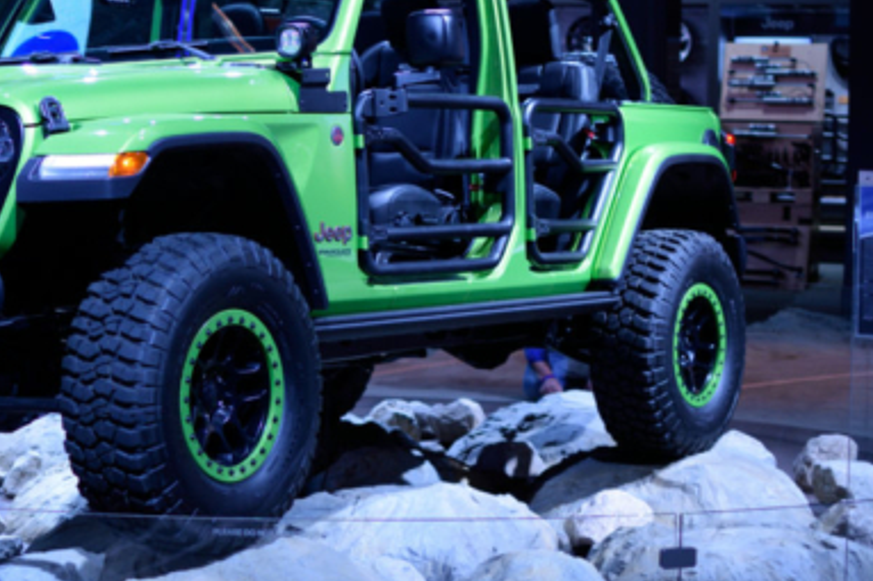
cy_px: 220
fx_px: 2129
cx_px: 212
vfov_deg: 15.5
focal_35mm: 88
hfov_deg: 22.9
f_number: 1.8
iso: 200
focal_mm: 35
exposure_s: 1/160
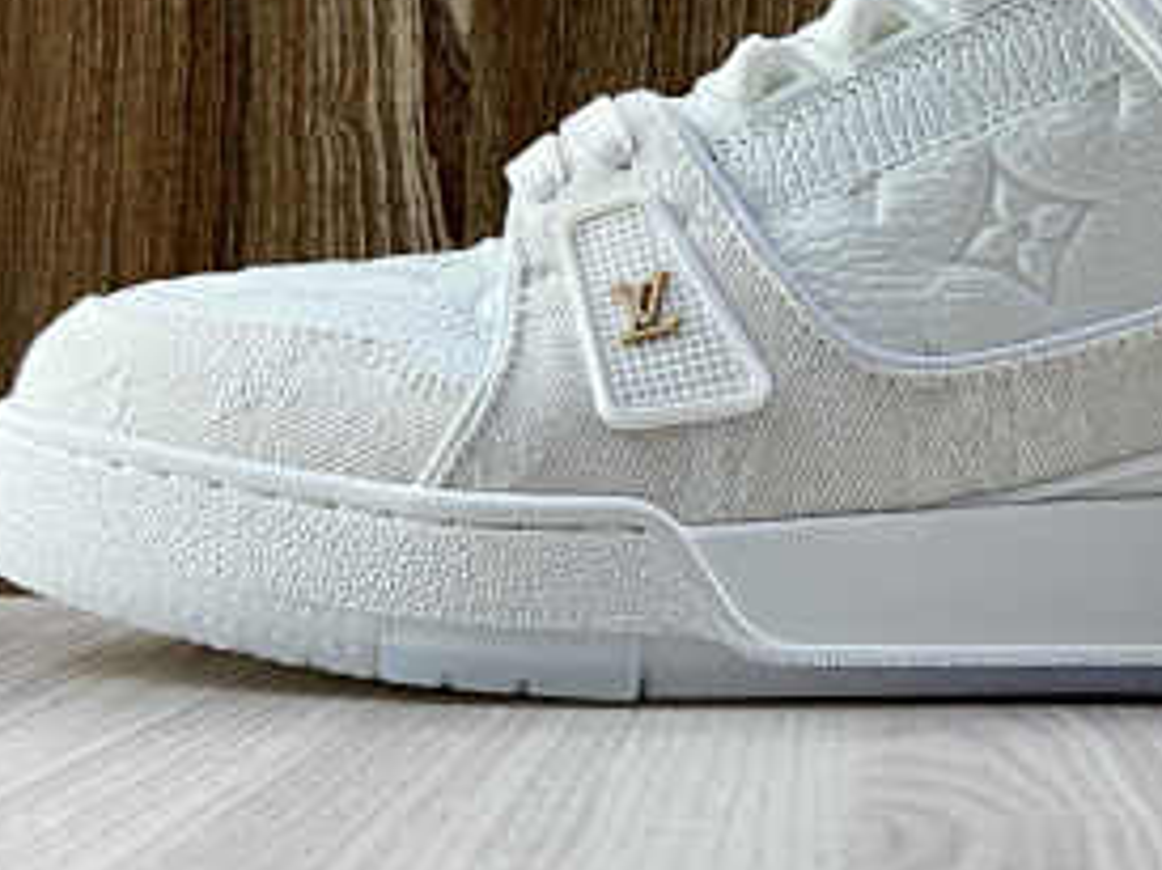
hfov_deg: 25.3
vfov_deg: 19.2
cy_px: 187
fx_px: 2549
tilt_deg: +2.8
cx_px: 916
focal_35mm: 76
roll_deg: -0.4
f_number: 1.5
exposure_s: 1/214
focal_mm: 5.7
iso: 40
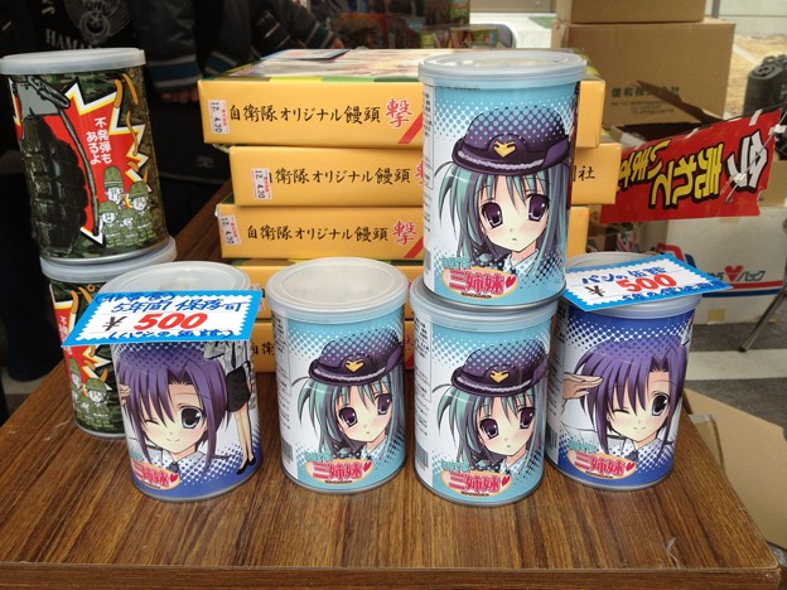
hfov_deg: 52.6
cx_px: 394
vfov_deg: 40.7
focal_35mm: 35
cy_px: 295
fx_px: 796
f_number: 2.4
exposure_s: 1/120
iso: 100
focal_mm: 4.28
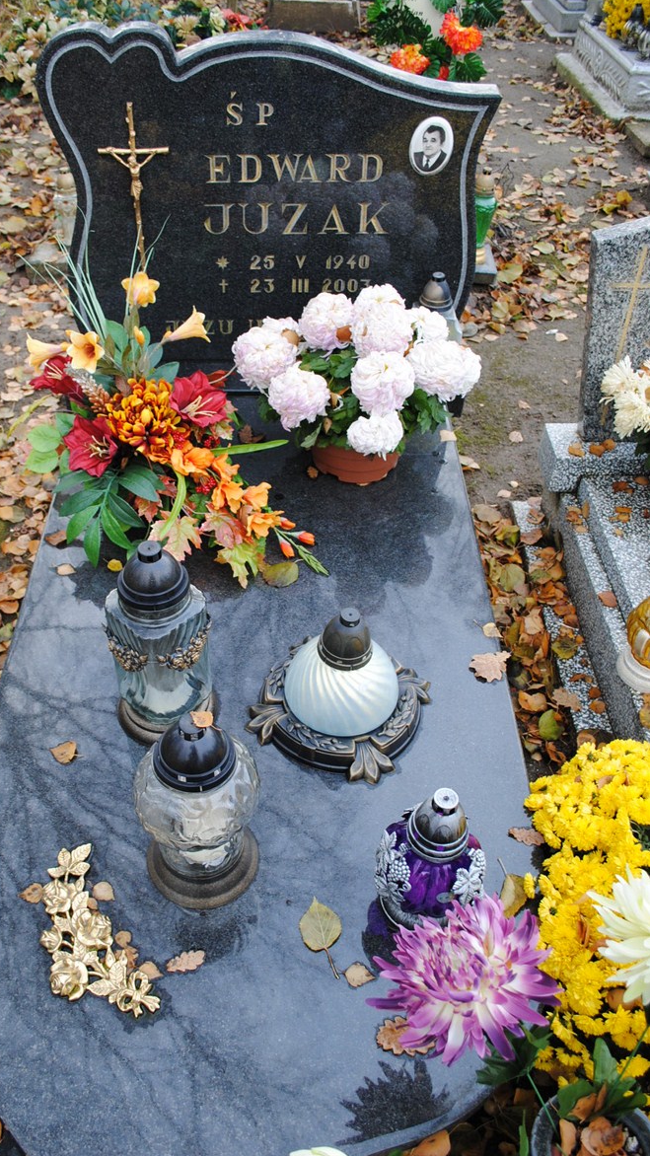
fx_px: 889
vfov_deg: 66.1
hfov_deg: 40.0
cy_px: 580
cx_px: 255
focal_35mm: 29
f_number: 4.5
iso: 200
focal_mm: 18
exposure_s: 1/80
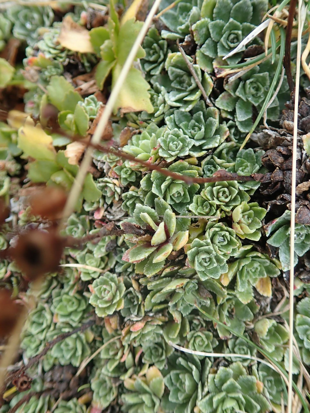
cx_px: 155
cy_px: 206
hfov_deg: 46.8
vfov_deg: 60.0
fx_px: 358
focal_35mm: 30
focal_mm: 5.5
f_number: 2.3
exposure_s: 1/200
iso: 100
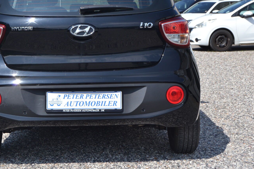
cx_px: 83
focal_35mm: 85
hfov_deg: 23.8
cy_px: 48
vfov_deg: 16.0
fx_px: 600
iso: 100
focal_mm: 38
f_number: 9
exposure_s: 1/320
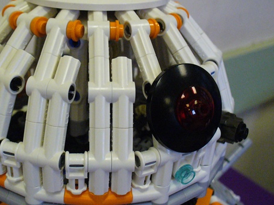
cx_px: 107
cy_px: 92
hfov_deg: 37.3
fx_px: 404
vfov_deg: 28.5
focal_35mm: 51
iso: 400
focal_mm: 6.1
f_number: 2.8
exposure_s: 1/80
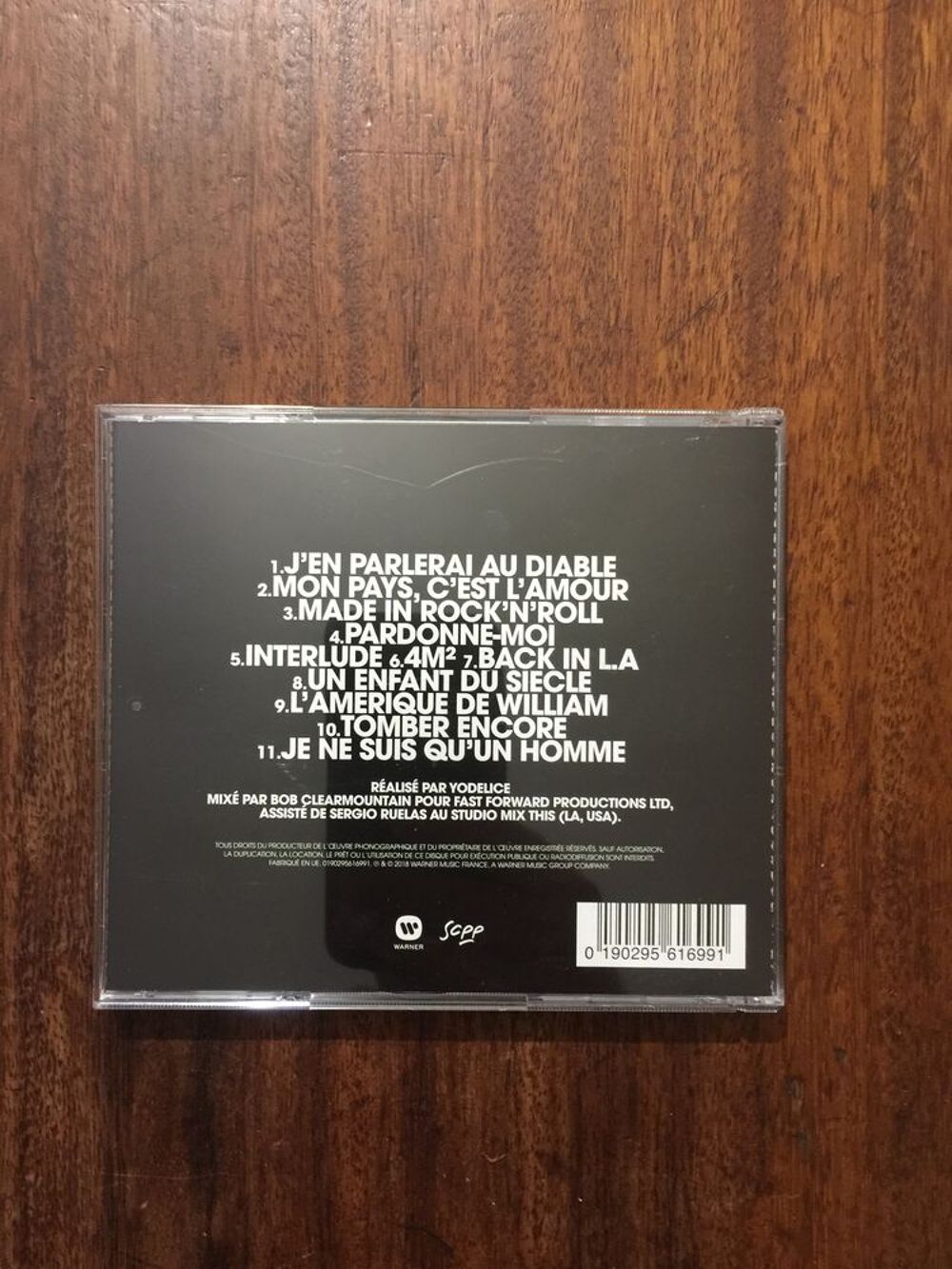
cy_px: 634
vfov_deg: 61.7
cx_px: 476
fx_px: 1063
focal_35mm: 29
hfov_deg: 48.2
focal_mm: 4.15
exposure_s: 1/8
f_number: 2.2
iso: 125
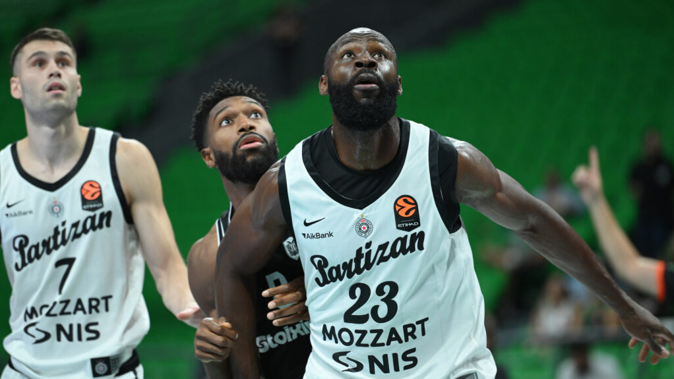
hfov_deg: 10.3
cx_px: 337
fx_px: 3753
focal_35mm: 210
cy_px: 195
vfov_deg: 5.8
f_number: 2.8
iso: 2500
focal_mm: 200
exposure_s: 1/640
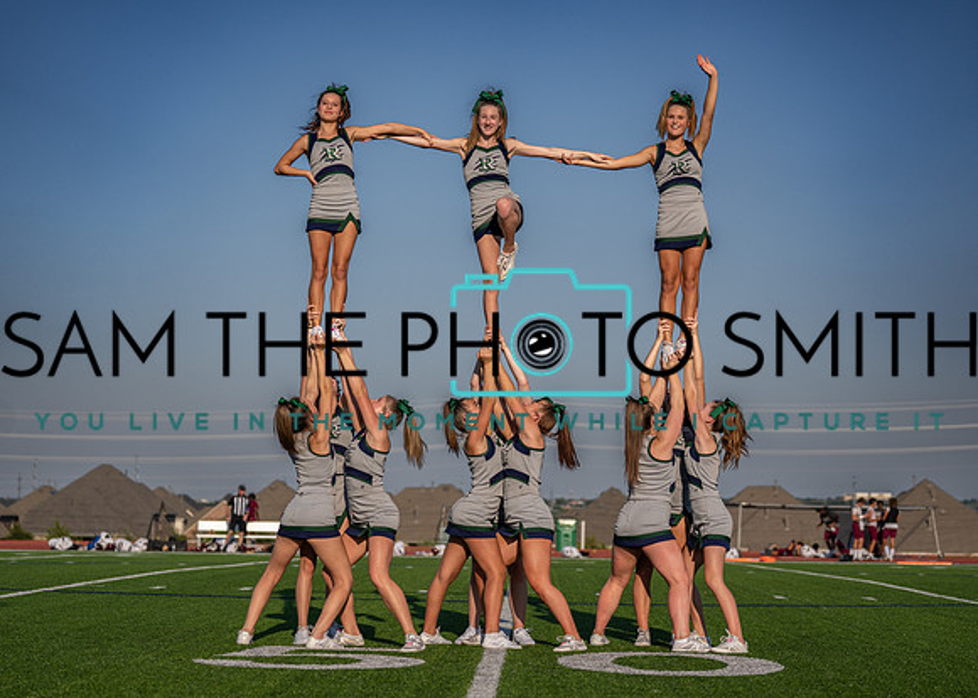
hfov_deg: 26.0
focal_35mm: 76
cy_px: 339
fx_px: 2117
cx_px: 505
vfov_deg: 18.7
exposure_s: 1/5000
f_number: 2.8
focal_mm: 70
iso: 100
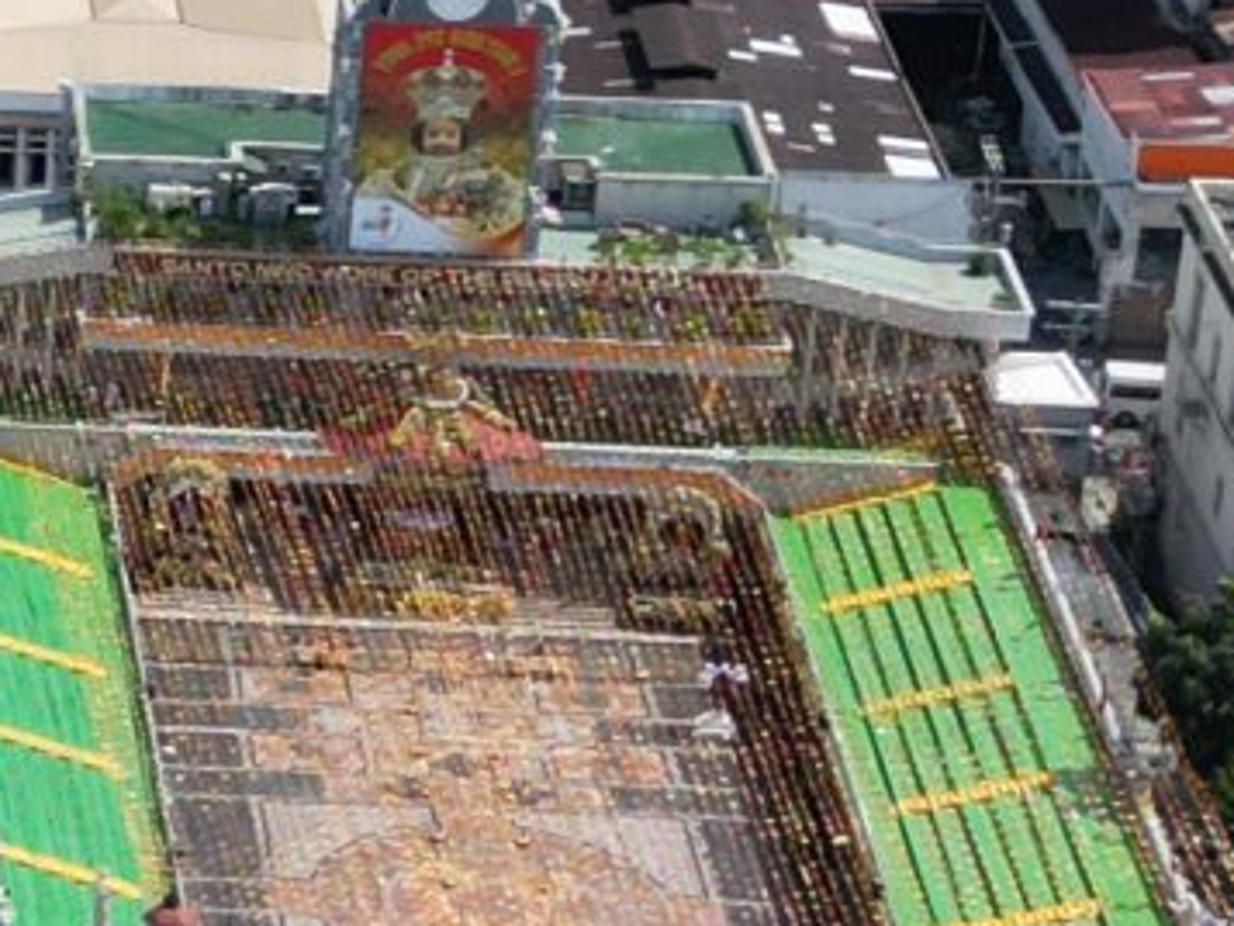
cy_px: 404
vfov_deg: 8.6
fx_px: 6134
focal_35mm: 172
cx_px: -926
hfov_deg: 10.8
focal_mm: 6.72
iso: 160
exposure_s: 1/4000
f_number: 1.7
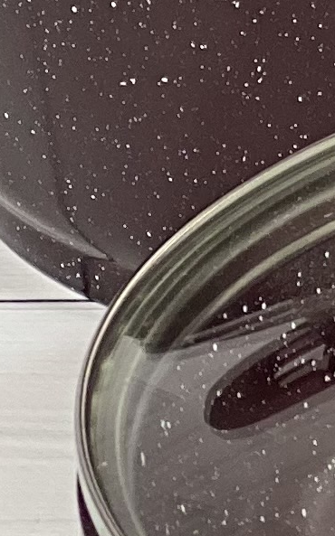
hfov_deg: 3.4
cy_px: -773
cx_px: 1033
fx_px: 5485
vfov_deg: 5.4
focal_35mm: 375
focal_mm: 6
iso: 40
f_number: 2
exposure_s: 1/100
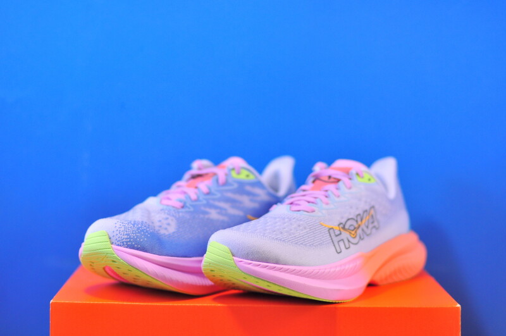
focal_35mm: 75
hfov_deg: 27.0
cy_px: 168
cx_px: 253
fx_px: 1053
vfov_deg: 18.1
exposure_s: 1/320
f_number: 2
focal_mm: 50
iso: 250
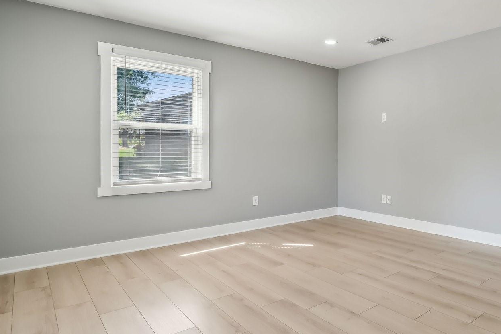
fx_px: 320
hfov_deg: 72.3
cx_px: 358
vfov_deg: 55.0
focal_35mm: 23
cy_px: 154
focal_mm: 14
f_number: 7.1
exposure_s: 1/50
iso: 160
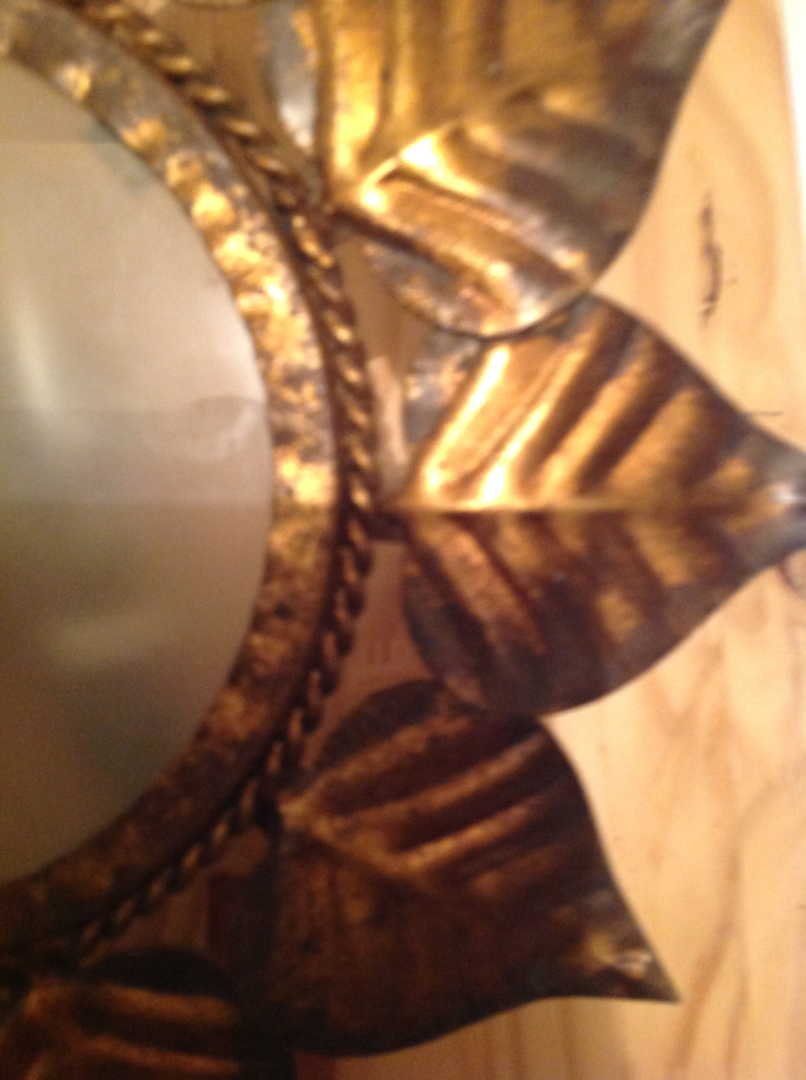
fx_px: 1089
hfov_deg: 40.6
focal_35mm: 35
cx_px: 403
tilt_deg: +2.5
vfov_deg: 52.7
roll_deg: +1.4
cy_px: 540
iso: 400
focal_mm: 4.28
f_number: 2.4
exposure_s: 1/15
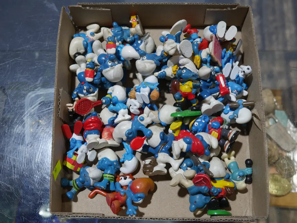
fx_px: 361
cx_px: 148
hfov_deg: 44.8
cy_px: 112
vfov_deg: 34.4
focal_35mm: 42
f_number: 4.6
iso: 200
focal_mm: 21
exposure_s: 1/60
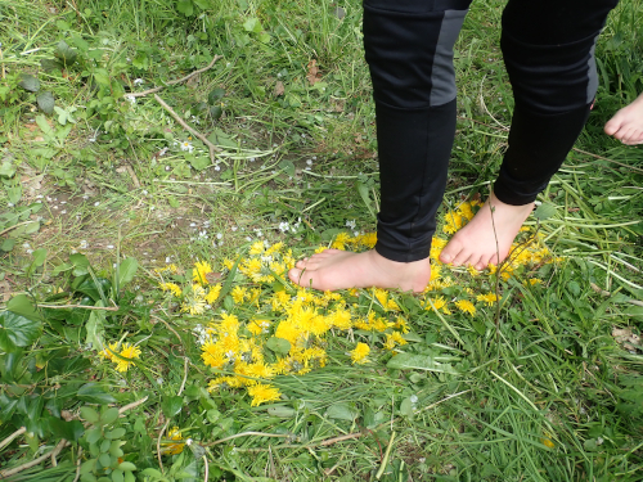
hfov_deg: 56.8
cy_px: 241
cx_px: 322
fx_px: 594
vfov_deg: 44.2
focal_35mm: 32
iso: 100
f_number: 3.2
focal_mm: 5.87
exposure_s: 1/200
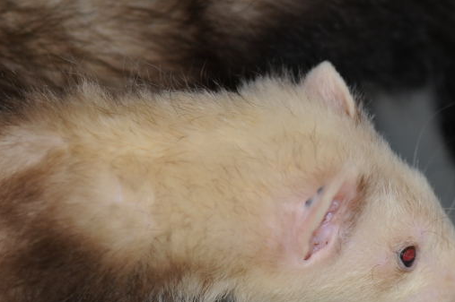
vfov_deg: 4.3
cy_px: 211
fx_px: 4015
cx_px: 284
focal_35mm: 318
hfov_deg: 6.5
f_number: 3.5
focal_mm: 105
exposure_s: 1/60
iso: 200
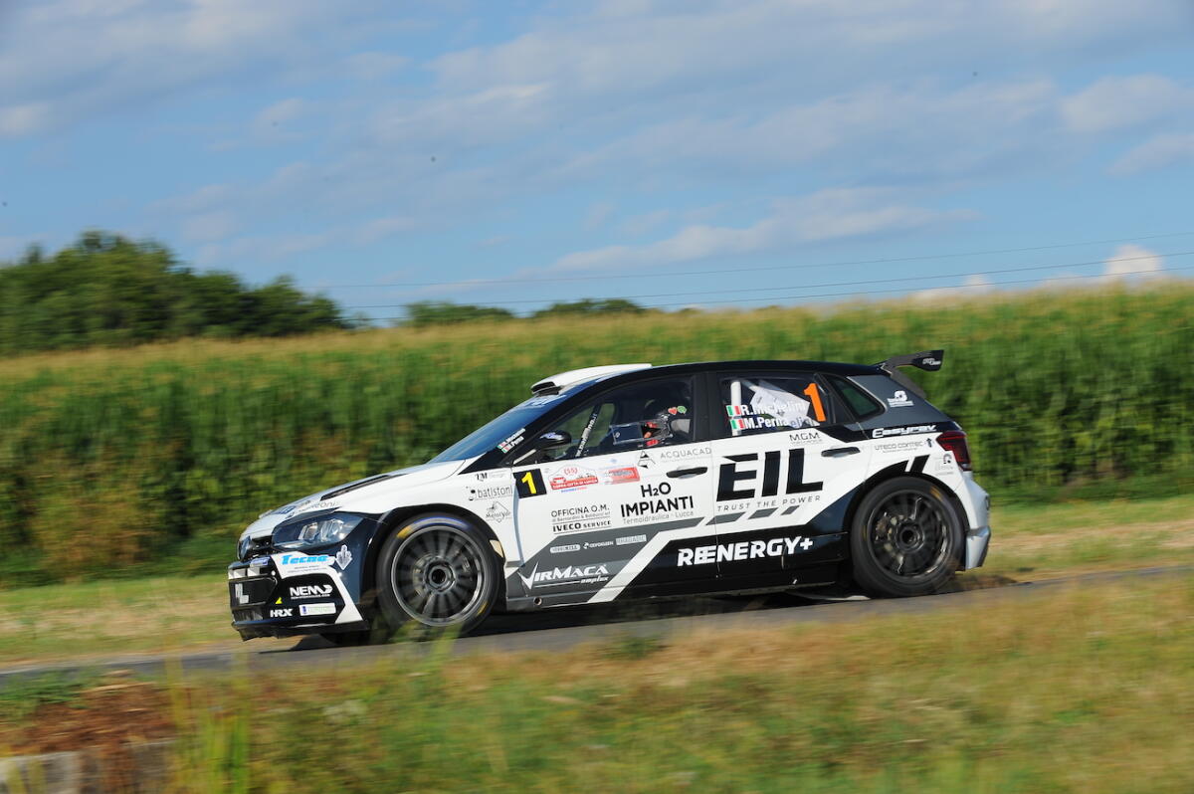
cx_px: 597
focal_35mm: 95
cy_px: 397
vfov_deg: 14.4
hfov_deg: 21.5
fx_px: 3148
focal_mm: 95
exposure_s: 1/200
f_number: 11
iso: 200
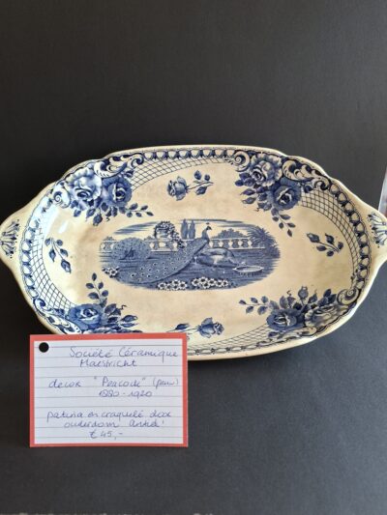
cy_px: 258
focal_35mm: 23
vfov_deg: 73.9
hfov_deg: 58.9
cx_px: 194
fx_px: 343
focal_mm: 5.54
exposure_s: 1/100
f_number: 1.8
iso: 64
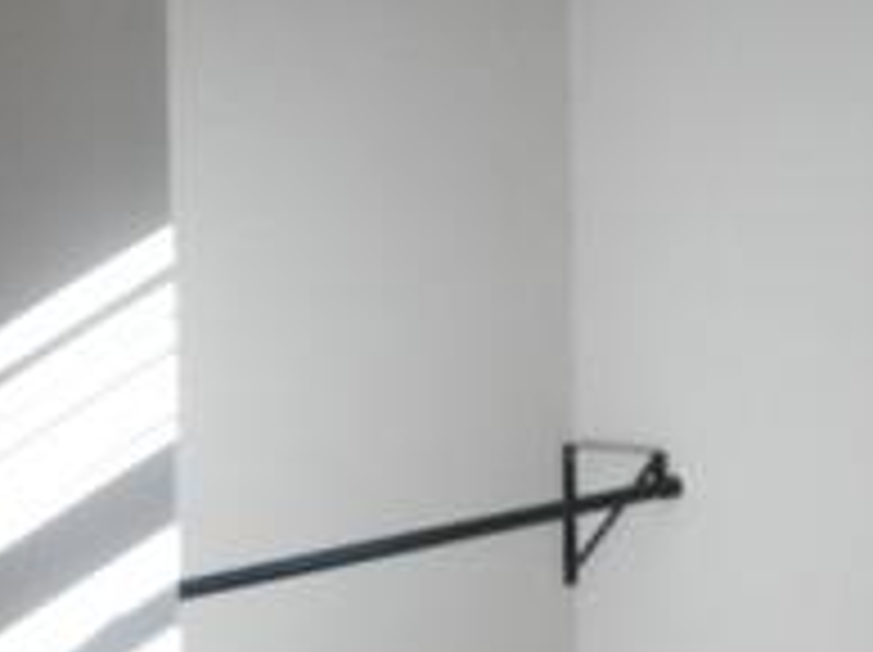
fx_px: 3325
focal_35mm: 132
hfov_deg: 14.9
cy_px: 67
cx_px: 346
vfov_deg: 11.1
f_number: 3.7
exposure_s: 1/30
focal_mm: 4.5
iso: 140
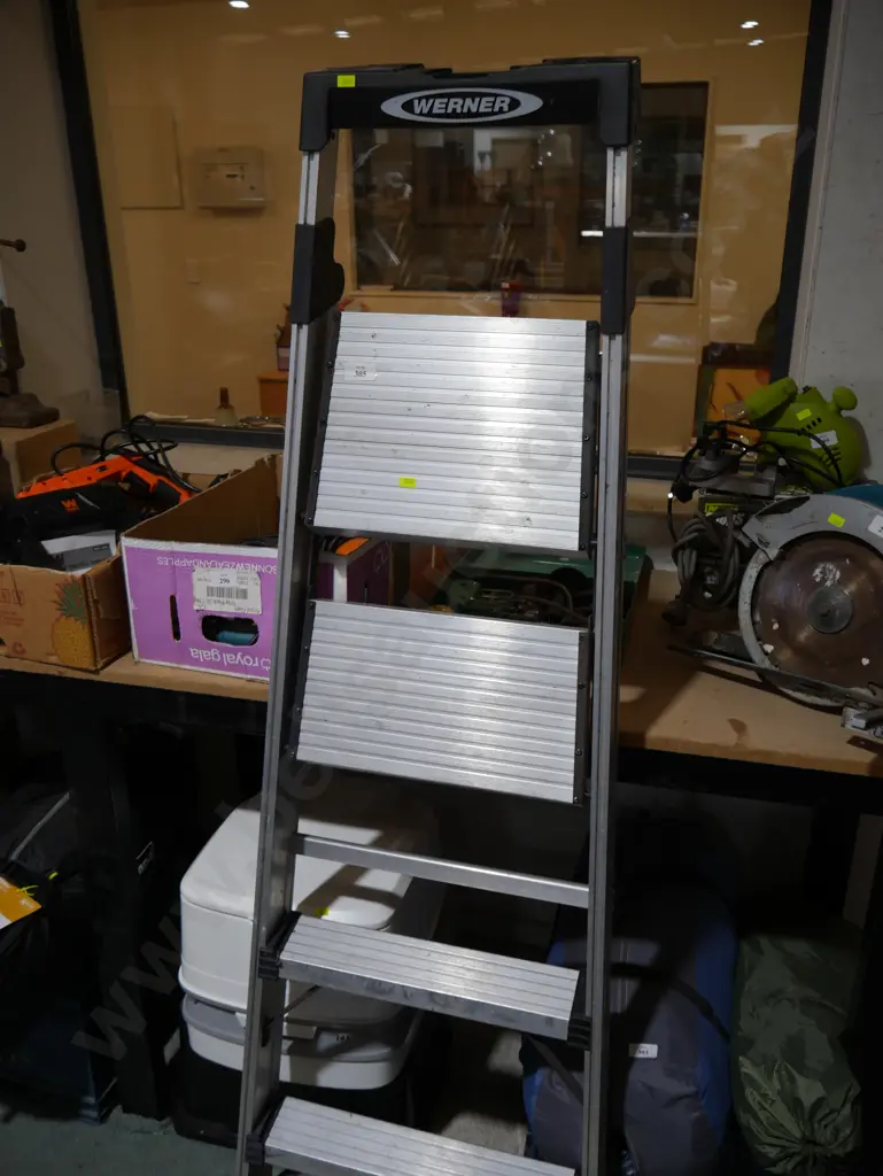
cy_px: 588
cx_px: 442
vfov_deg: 63.4
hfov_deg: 49.8
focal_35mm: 28
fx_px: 952
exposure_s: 1/100
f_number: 3.5
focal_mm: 14
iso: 200
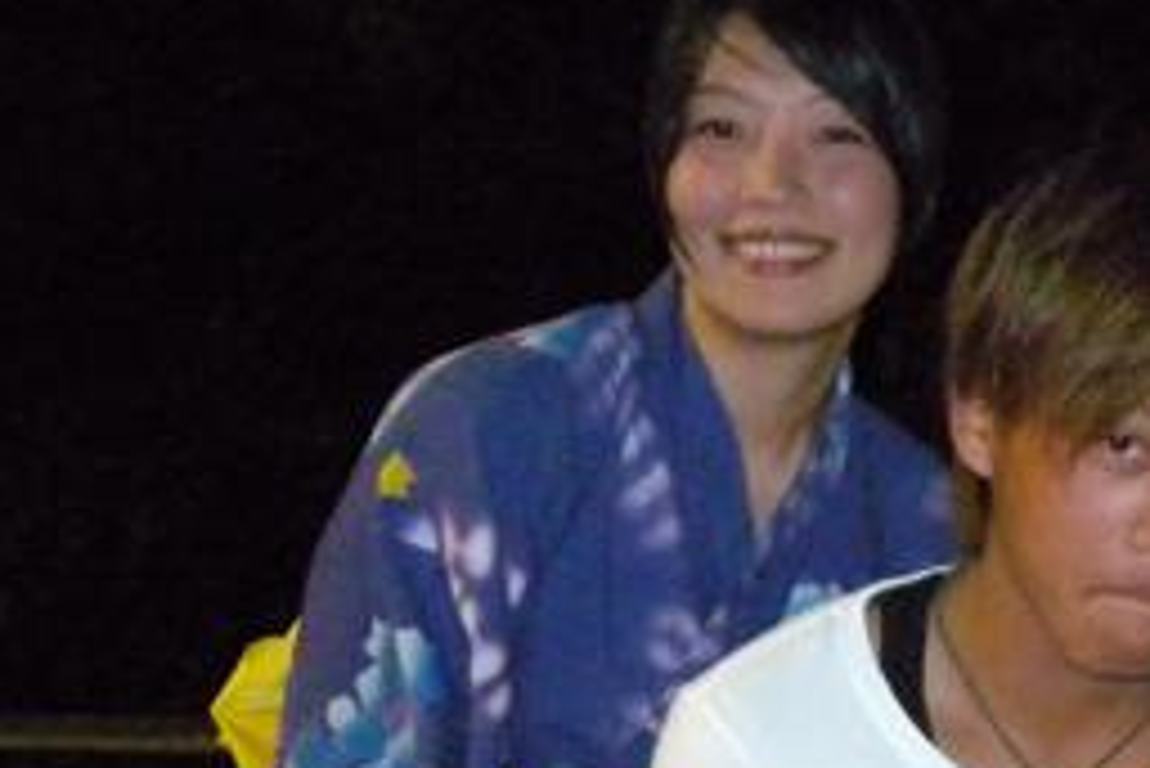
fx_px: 2908
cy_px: 1100
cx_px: 1712
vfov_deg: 14.2
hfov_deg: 19.5
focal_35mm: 91
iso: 800
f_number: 2.7
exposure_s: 1/30
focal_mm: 6
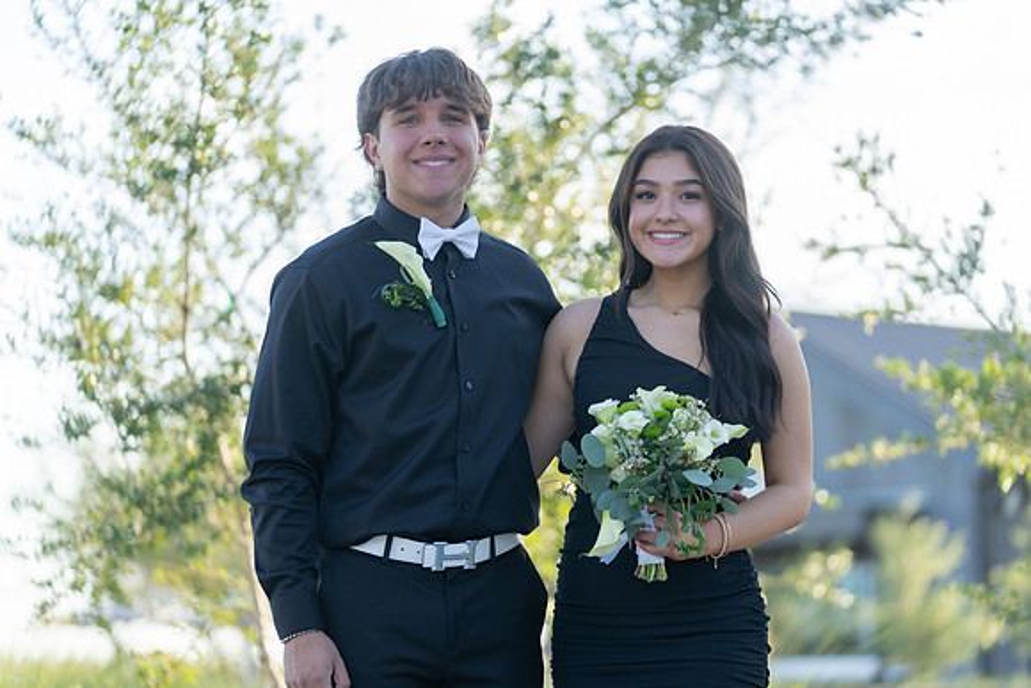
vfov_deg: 10.7
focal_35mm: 128
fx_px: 3666
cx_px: 516
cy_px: 344
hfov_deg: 16.0
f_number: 2.8
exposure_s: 1/320
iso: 100
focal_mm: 128
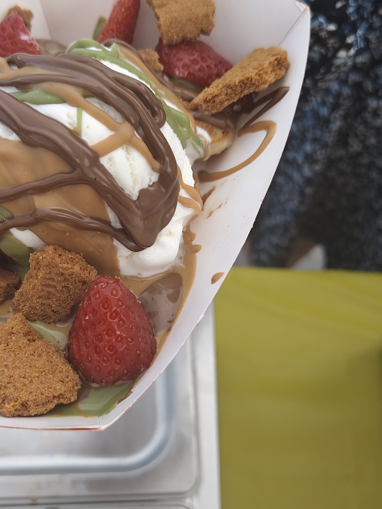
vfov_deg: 45.7
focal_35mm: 41
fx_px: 603
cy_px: 274
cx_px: 170
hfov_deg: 35.1
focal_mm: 5.56
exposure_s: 1/1176
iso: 50
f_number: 1.88
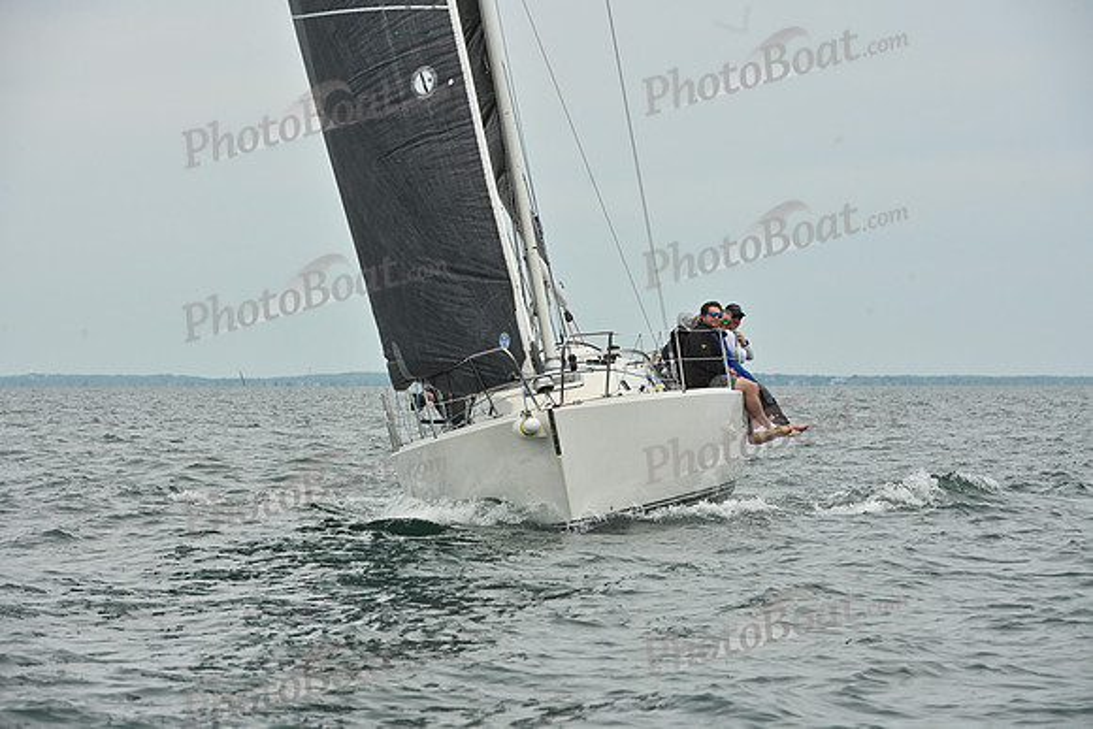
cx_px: 546
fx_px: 6073
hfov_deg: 10.3
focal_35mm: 200
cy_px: 364
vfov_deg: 6.9
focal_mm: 200
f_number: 10
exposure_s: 1/1000
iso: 320
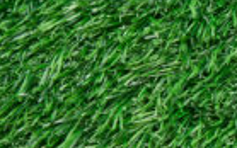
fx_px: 929
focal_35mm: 144
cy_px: 120
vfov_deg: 9.1
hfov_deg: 13.8
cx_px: 344
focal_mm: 36.7
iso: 320
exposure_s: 1/200
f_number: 9
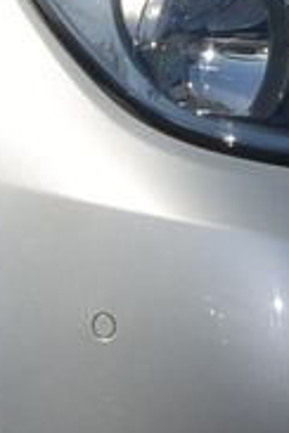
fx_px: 1951
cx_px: 40
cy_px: 169
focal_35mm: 162
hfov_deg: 8.4
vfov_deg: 12.7
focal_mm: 11
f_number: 14
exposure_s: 1/250
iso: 160
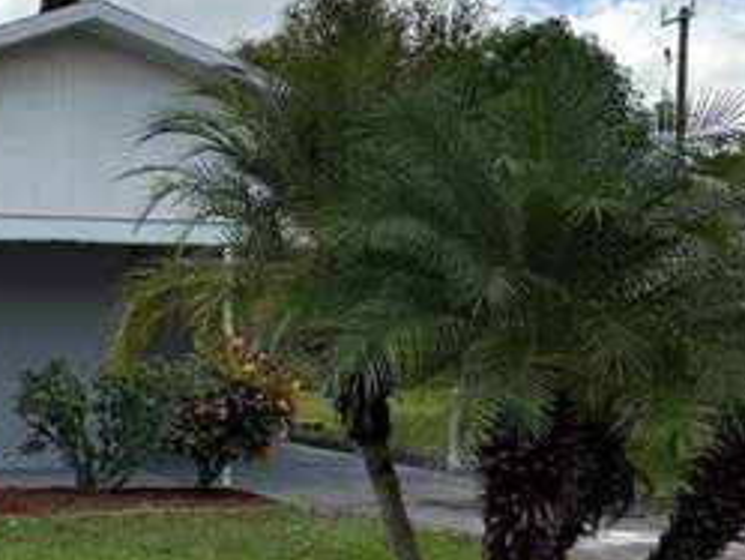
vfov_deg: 19.1
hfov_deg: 24.2
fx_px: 1658
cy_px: 338
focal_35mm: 77
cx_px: 3
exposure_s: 1/4673
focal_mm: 6.76
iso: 80
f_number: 1.78
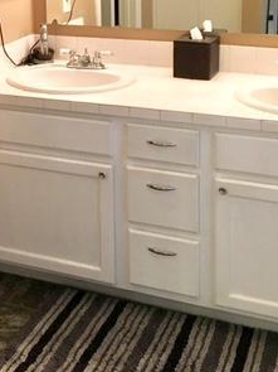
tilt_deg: -9.3
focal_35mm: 63
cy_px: 40
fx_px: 675
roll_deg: +1.4
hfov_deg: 23.0
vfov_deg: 29.5
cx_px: 68
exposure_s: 1/30
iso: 100
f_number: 2.2
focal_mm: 4.15
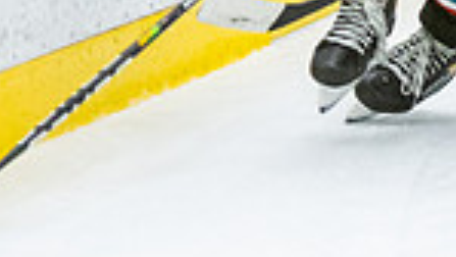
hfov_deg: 3.8
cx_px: 511
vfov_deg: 2.1
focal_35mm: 571
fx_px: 6908
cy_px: -329
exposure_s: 1/640
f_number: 2.8
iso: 2800
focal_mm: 82
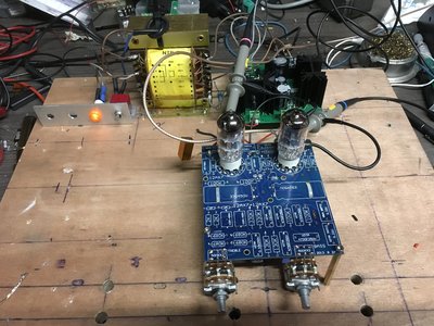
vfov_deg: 48.2
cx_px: 217
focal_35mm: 29
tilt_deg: -49.7
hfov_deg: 61.7
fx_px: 364
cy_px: 163
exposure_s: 1/17
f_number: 2.2
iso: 200
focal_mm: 4.15
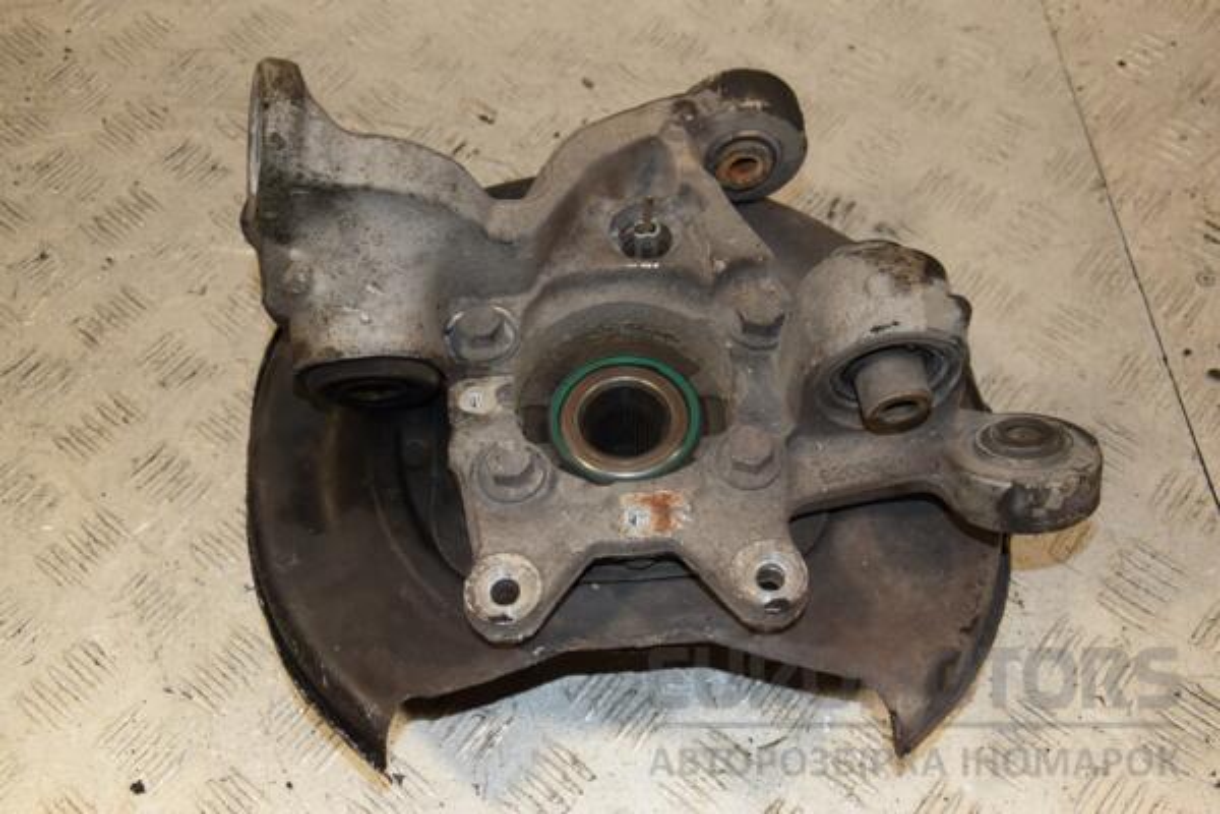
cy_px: 407
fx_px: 1525
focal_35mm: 45
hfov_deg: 43.6
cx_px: 610
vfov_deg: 29.9
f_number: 6.3
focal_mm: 30
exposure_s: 1/200
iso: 800
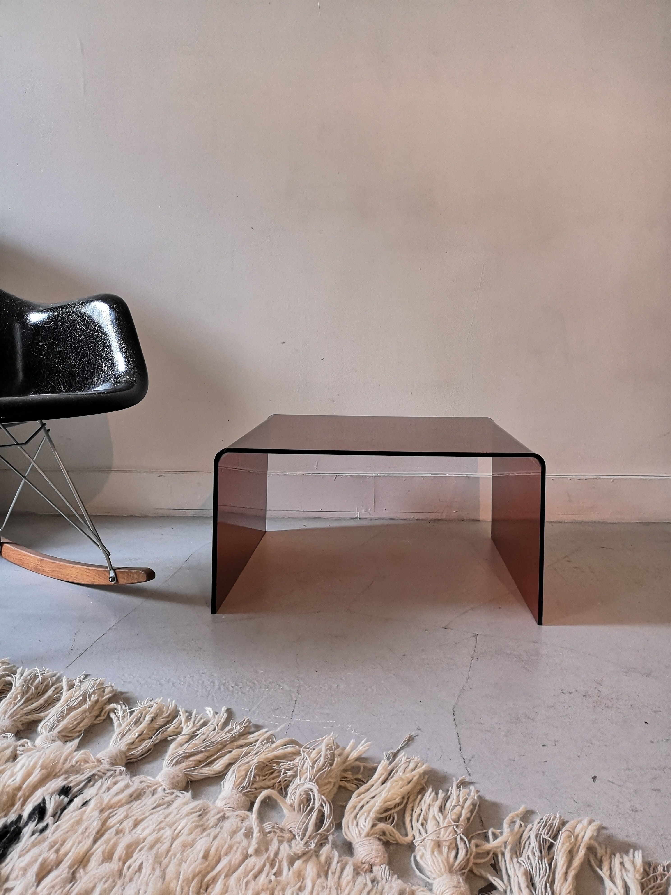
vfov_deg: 65.3
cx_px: 336
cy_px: 448
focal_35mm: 27
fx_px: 698
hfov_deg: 51.4
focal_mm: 3.95
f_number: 1.8
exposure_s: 3
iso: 400
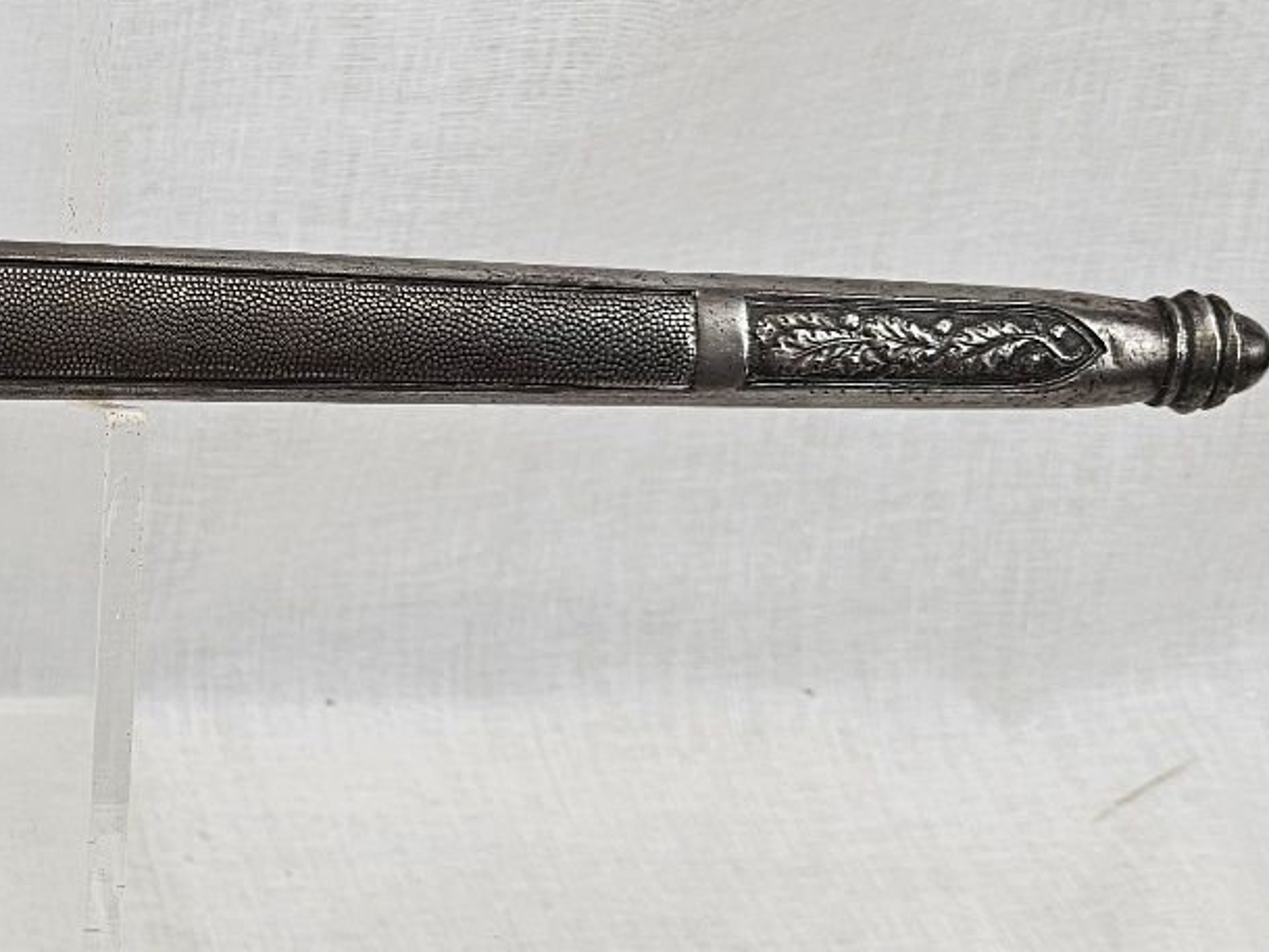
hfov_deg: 24.7
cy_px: 375
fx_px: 2493
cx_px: -398
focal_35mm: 68
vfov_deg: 21.6
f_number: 1.7
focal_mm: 6.3
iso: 40
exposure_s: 1/100
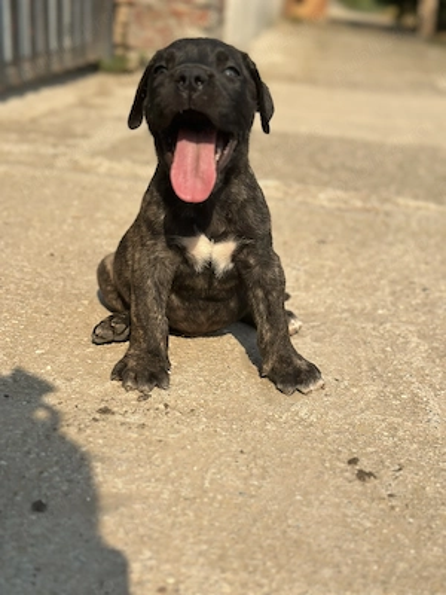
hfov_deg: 30.3
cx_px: 223
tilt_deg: -15.4
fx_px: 825
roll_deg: -4.0
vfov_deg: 39.7
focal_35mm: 48
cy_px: 298
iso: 100
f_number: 1.78
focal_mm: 6.86
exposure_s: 1/5263
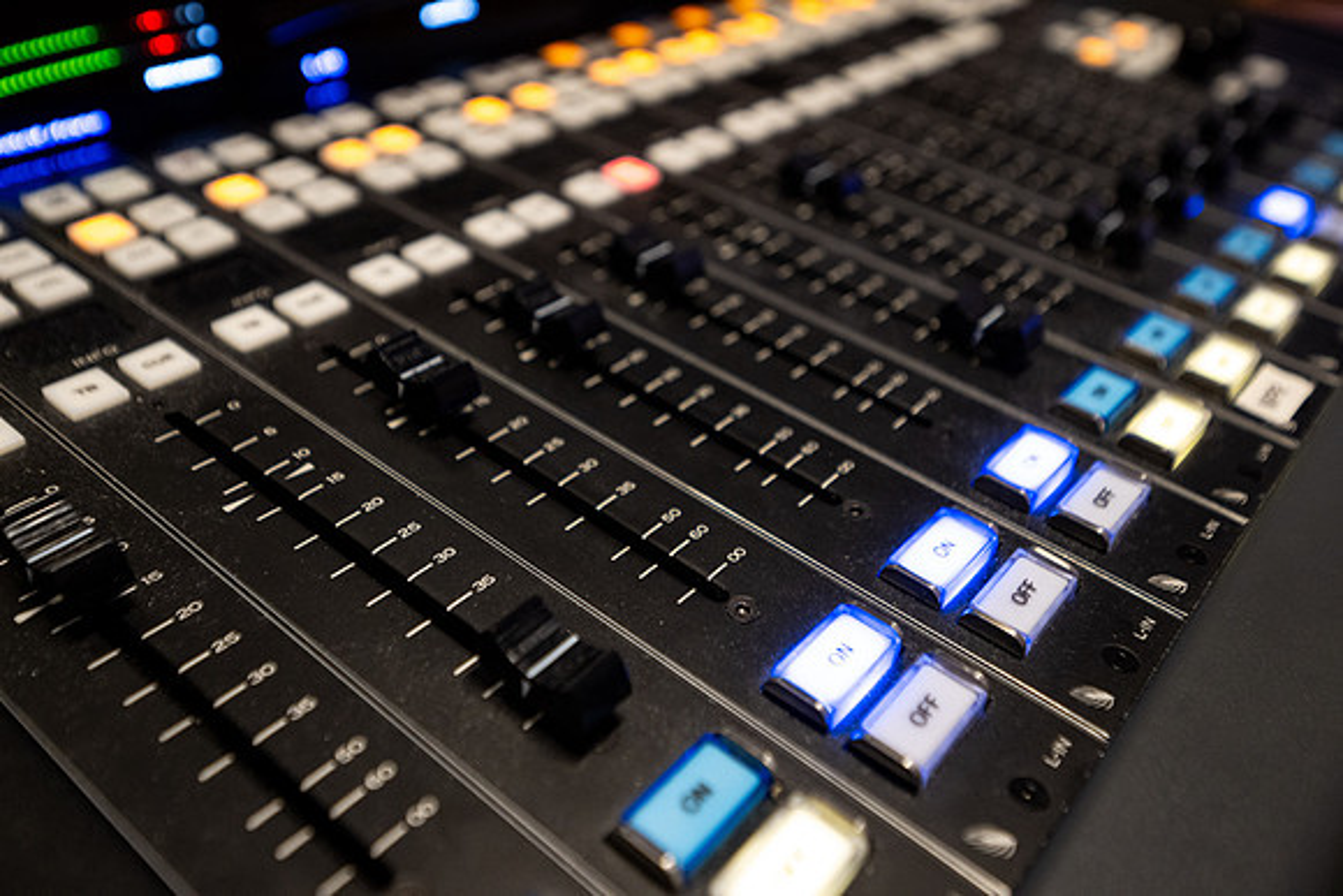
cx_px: 672
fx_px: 1119
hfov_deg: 61.9
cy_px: 448
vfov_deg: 43.6
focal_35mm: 30
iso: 1250
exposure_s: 1/160
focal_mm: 30
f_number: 4
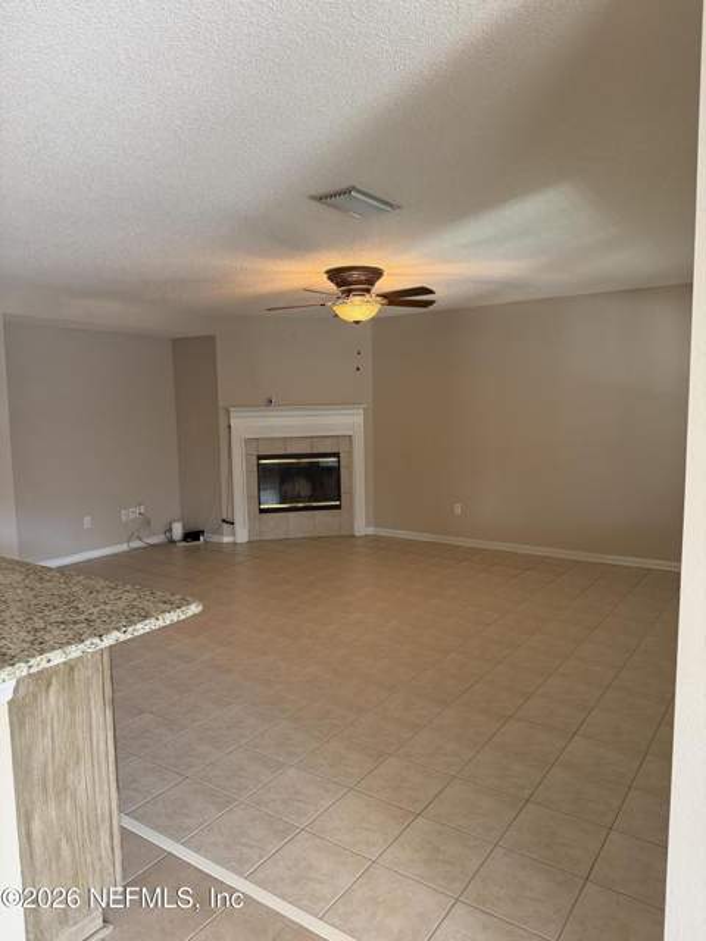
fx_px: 653
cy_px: 470
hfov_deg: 56.8
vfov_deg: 71.6
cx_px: 353
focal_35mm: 24
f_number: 1.78
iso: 320
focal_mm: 6.76
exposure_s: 1/120
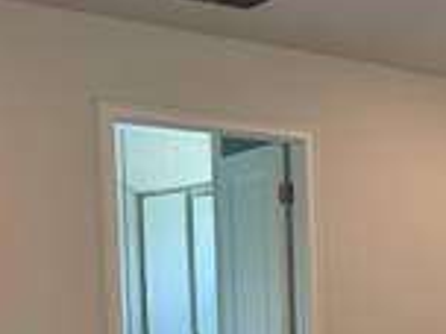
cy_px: 352
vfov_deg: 18.7
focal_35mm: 76
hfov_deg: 21.8
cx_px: 648
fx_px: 979
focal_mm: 6.76
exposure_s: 1/120
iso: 80
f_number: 1.78
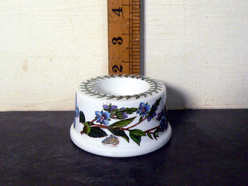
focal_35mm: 36
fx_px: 258
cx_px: 124
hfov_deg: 51.4
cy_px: 93
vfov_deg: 39.7
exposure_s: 1/100
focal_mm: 6
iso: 400
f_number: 2.8
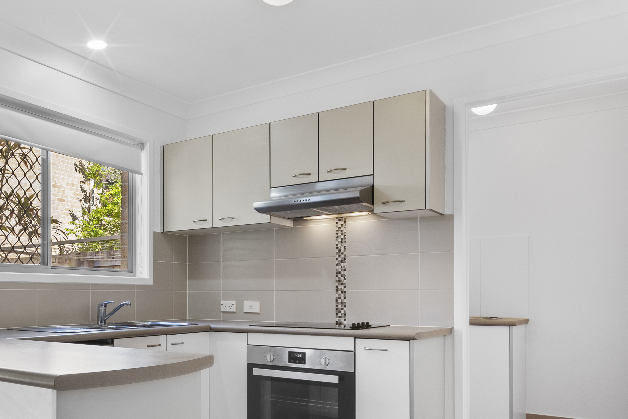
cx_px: 147
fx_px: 558
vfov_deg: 40.3
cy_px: 298
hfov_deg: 55.5
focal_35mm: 32
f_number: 7.1
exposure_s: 1/13
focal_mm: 16
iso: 800
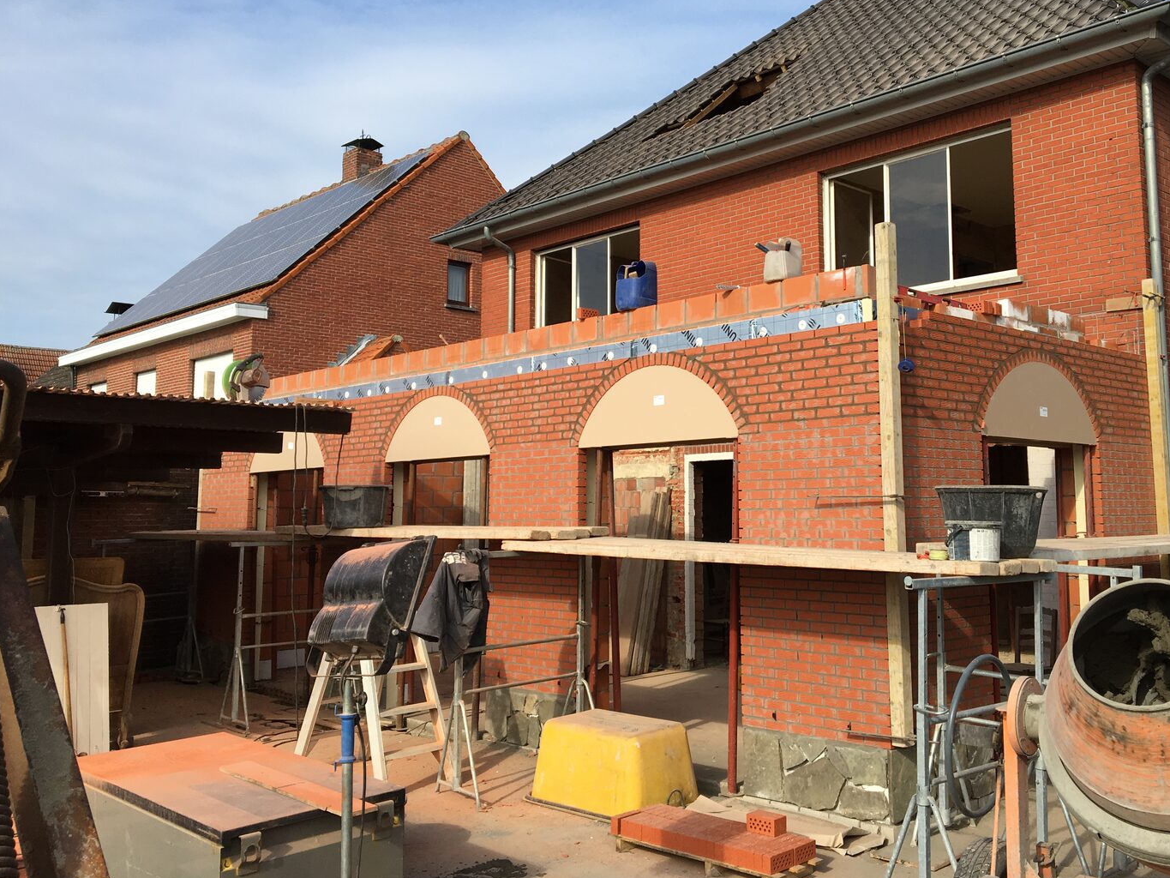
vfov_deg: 41.7
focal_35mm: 34
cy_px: 368
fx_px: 1149
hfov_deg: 53.7
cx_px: 684
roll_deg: +0.7
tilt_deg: +6.7
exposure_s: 1/1282
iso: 25
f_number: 2.2
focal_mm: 4.15
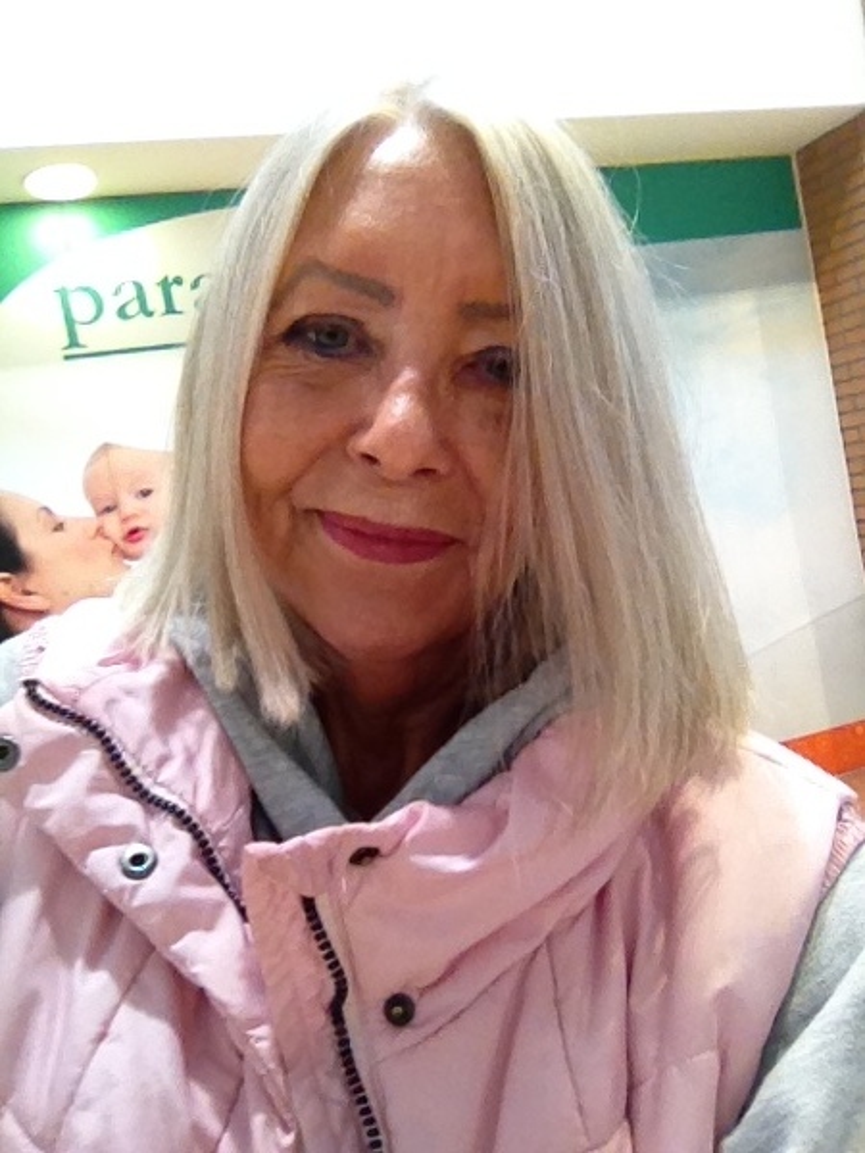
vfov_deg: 52.6
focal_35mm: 35
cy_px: 576
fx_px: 1166
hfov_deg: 40.7
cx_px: 432
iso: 160
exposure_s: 1/40
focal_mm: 1.85
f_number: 2.4
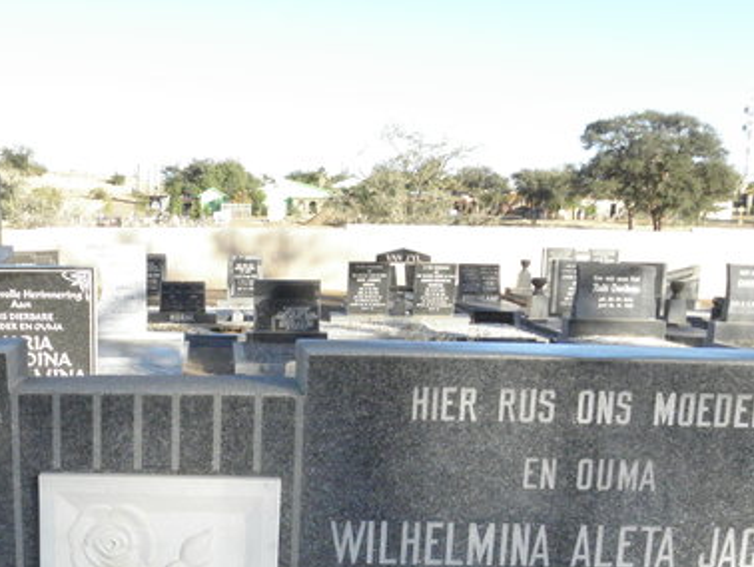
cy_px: 595
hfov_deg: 33.9
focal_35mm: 55
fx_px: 1199
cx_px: 150
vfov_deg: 25.0
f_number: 5.6
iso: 200
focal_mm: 4.6
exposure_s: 1/320
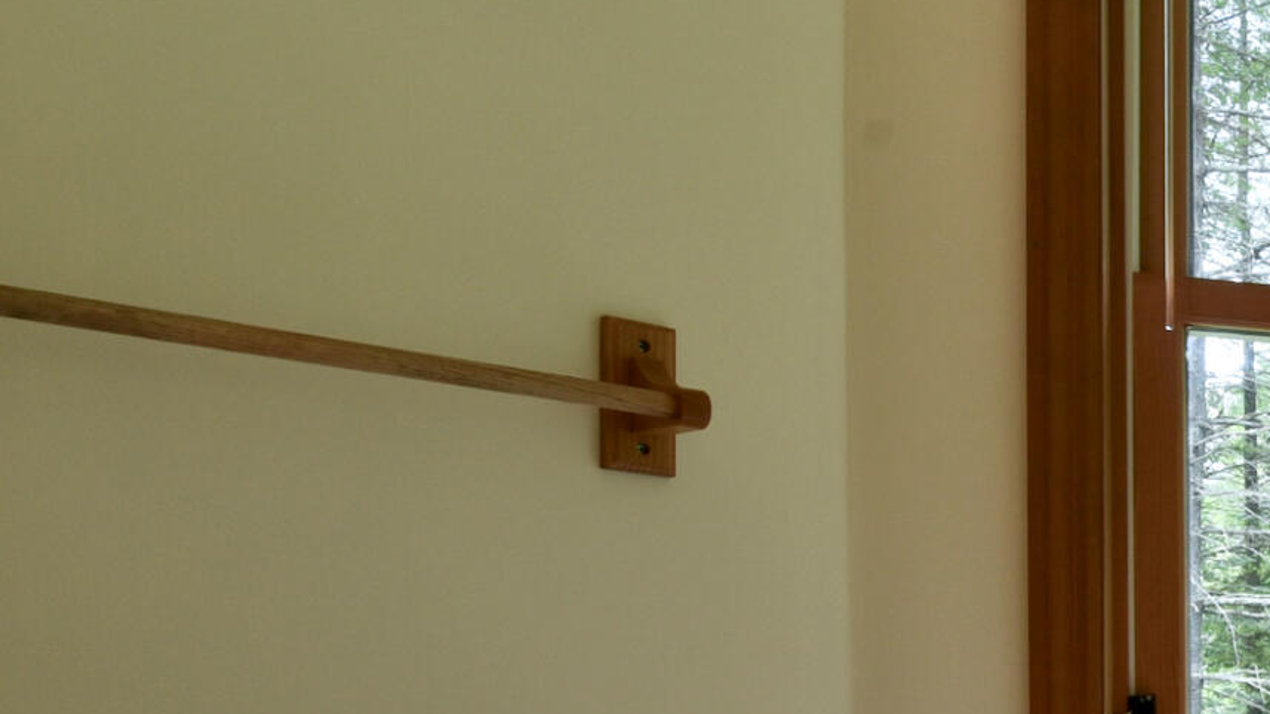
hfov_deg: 23.4
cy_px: 798
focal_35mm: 55
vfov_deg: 20.7
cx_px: 2187
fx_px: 1852
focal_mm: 15
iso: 800
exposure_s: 1/60
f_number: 10
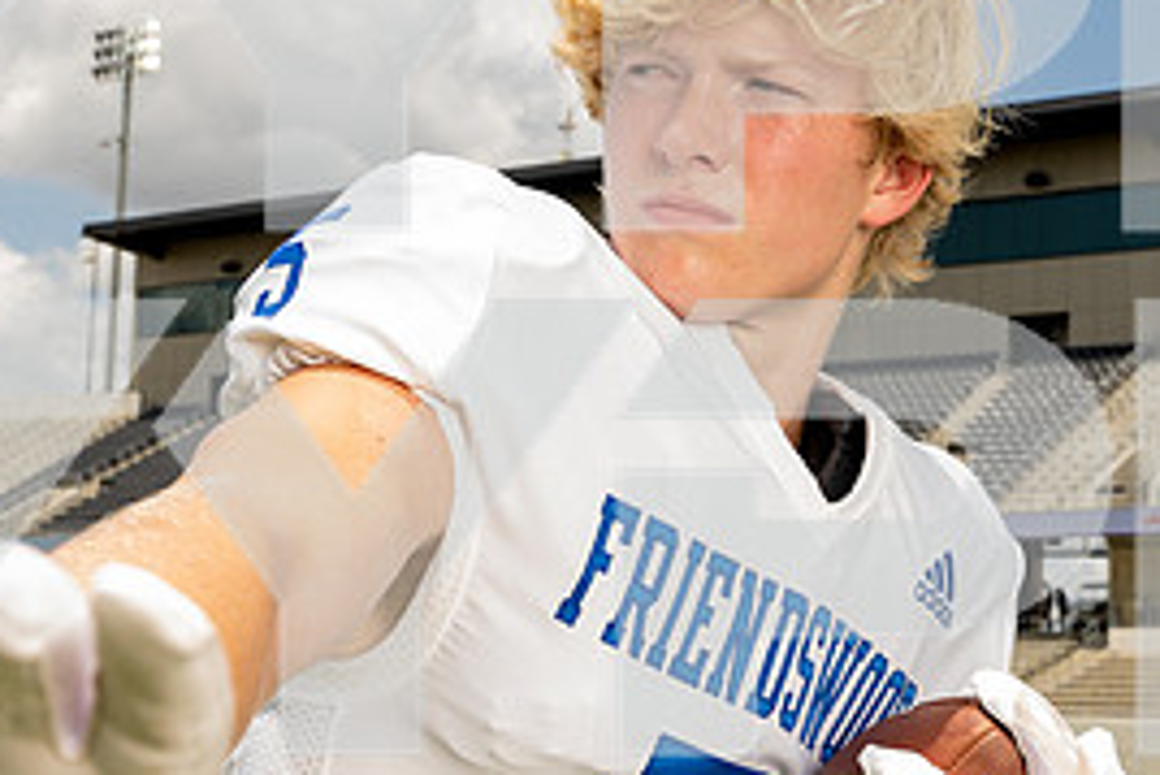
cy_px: 530
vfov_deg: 20.9
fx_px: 2095
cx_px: 532
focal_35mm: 65
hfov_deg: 30.9
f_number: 8
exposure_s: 1/250
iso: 64
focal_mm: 30
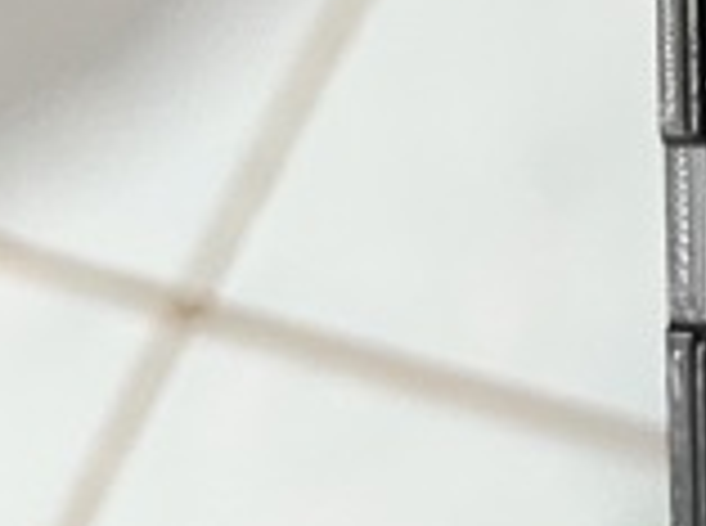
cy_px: -416
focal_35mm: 106
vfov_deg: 12.7
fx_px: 2157
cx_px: 1322
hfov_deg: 15.6
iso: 400
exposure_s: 1/33
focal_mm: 5.1
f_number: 1.6
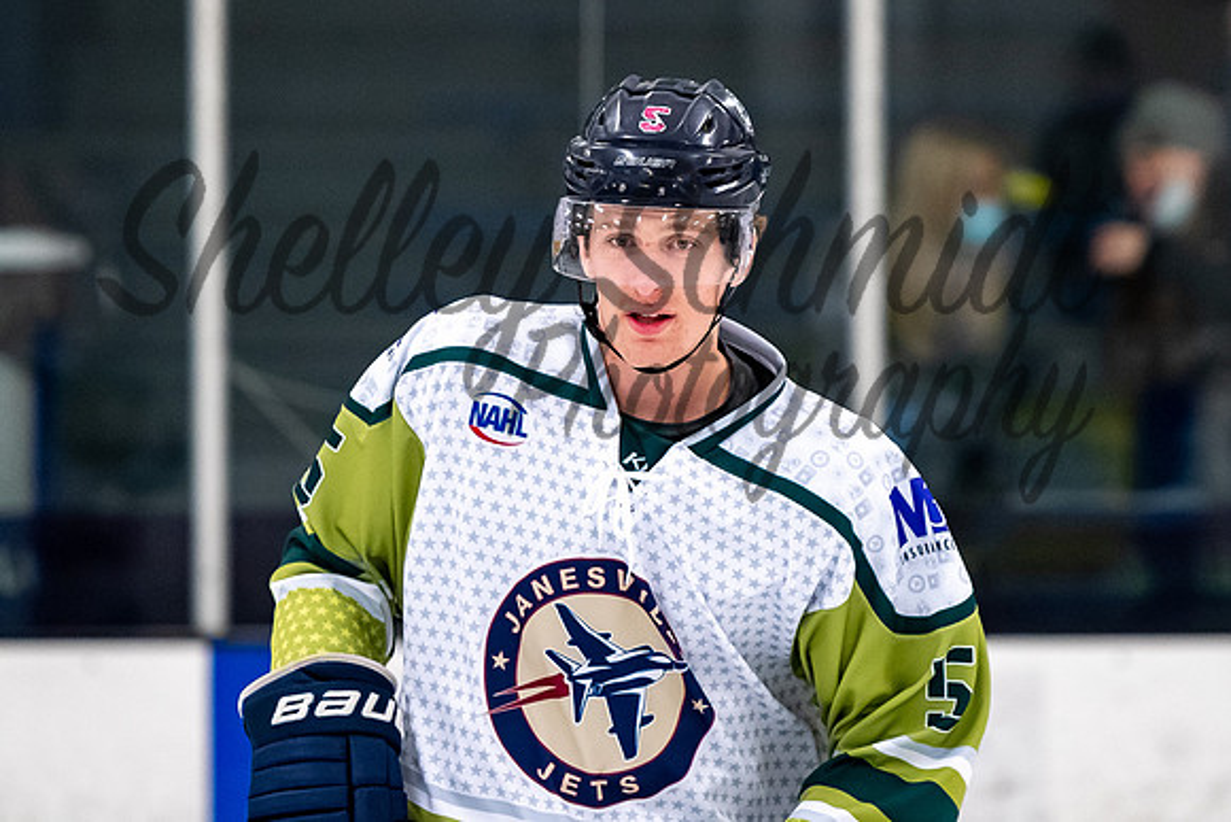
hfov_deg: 4.8
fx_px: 14752
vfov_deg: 3.2
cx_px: 722
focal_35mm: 431
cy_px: 270
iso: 2000
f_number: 3.2
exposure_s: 1/800
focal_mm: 200
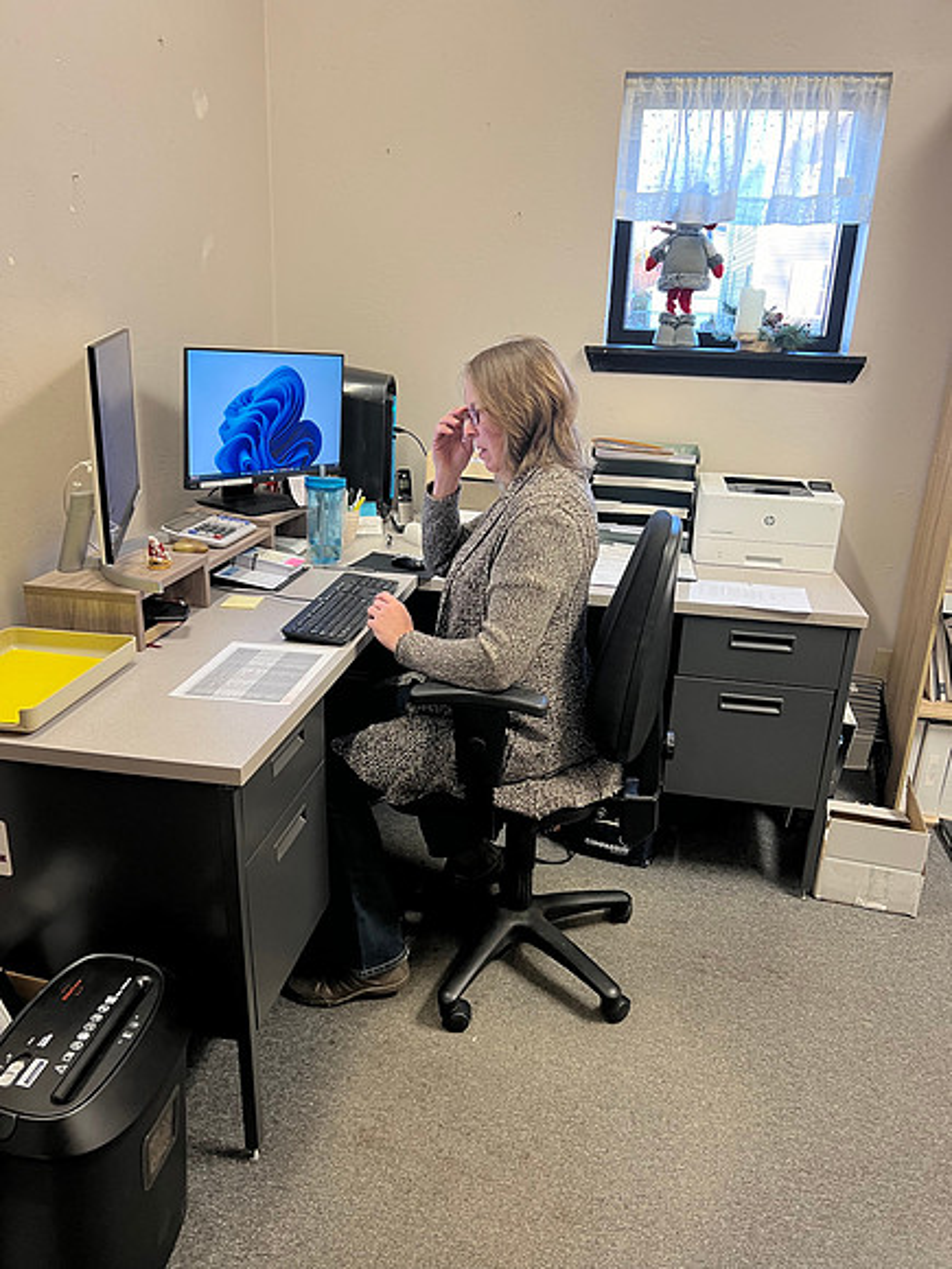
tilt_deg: -19.3
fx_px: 953
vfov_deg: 67.3
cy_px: 634
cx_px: 476
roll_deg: -2.5
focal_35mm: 26
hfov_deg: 53.1
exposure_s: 1/60
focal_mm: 5.7
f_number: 1.5
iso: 160
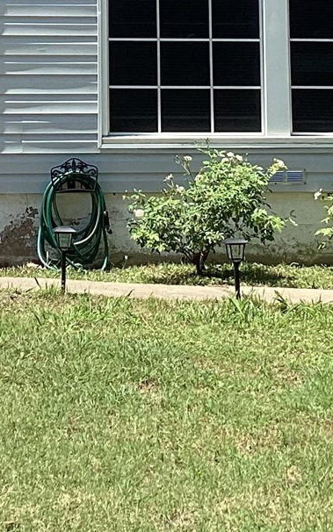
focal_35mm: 111
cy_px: -126
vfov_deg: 17.8
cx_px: 10
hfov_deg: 11.7
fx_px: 1611
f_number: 2.4
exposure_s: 1/849
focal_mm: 3.3
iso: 25
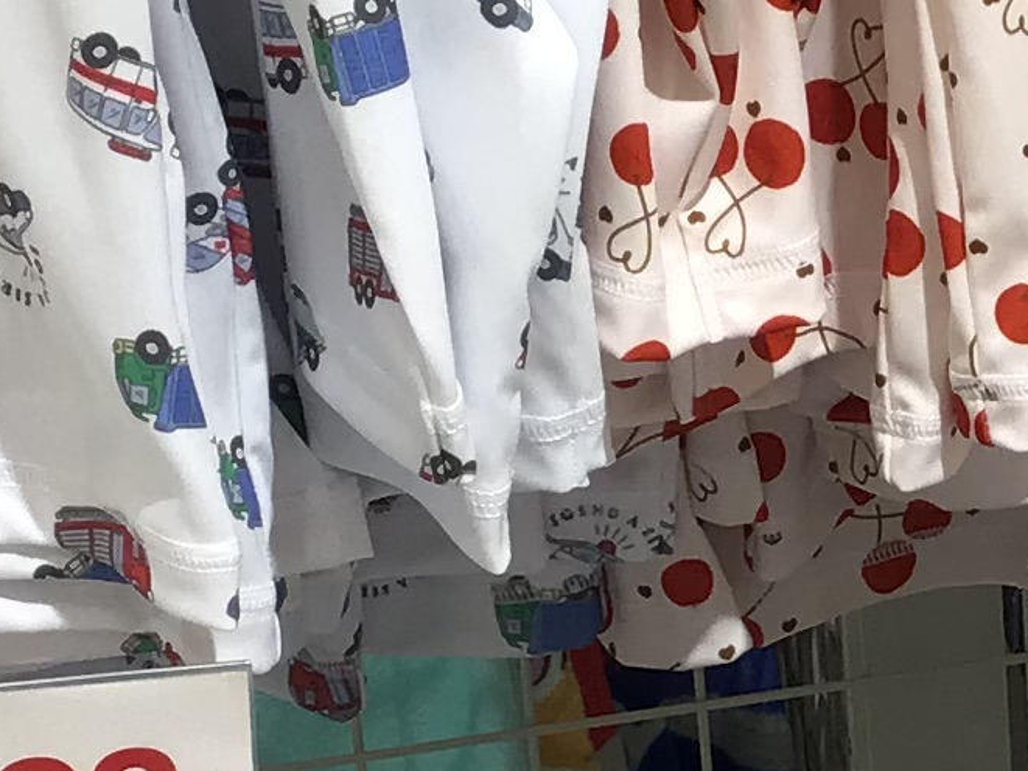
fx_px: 4545
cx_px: 1101
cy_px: 522
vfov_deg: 9.7
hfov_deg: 12.7
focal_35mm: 153
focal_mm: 3.3
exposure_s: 1/50
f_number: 2.4
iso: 25
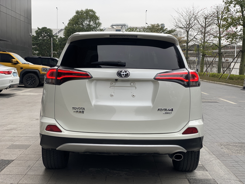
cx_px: 122
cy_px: 92
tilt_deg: -4.6
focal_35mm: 52
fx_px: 368
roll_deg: -0.9
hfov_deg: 36.8
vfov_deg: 28.0
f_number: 2
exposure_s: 1/333
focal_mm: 6
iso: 20
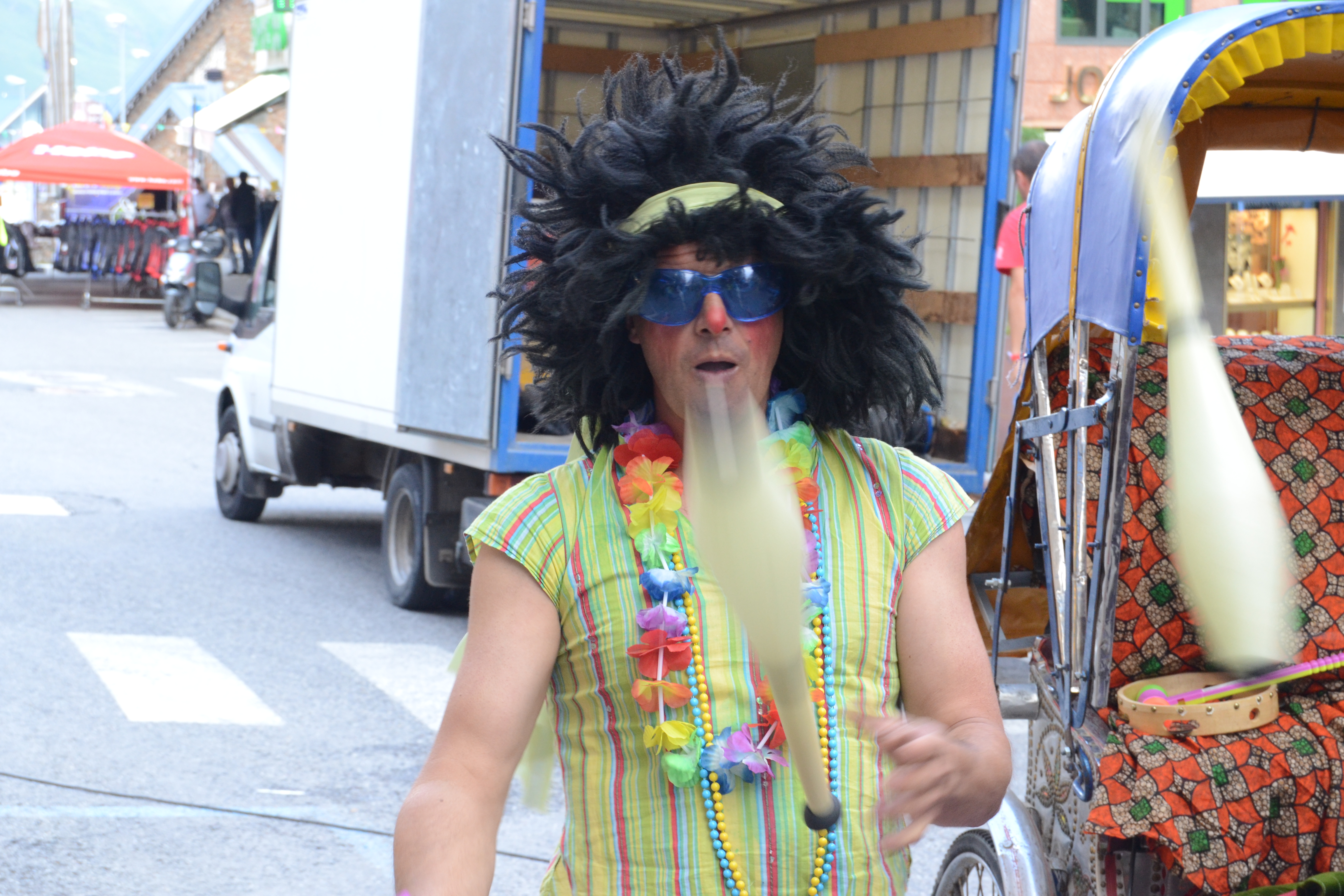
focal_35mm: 82
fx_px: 3080
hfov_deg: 24.6
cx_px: 672
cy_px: 448
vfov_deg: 16.6
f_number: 9
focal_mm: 55
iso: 800
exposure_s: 1/60
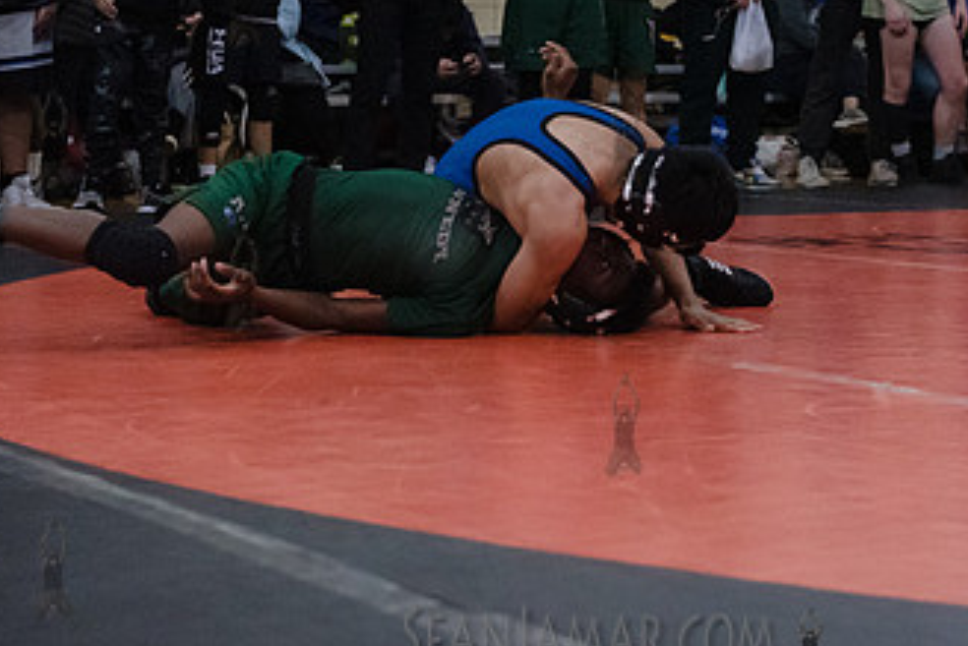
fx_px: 2798
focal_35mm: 104
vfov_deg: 13.1
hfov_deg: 19.6
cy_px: 137
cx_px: 623
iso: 8000
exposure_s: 1/400
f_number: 3.2
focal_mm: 56
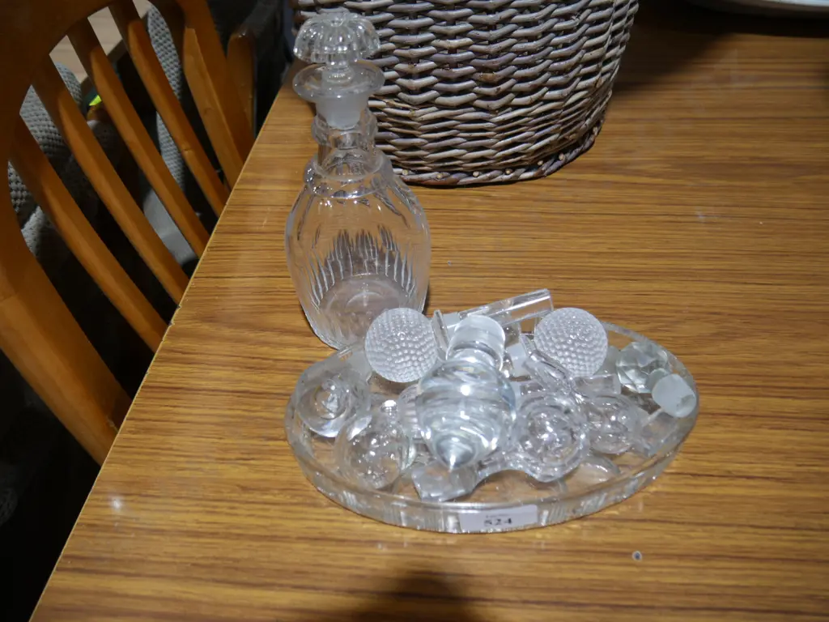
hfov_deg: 63.4
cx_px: 414
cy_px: 311
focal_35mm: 28
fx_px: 671
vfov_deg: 49.7
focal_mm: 14
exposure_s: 1/60
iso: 250
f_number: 3.5
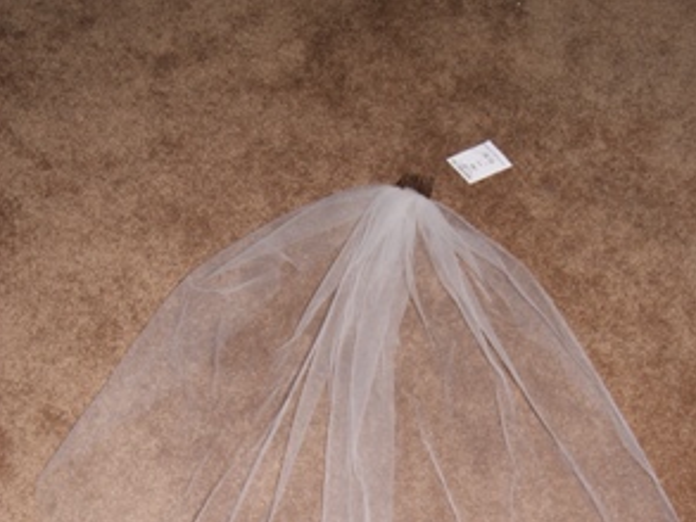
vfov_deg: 26.4
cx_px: 354
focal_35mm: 53
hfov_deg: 36.2
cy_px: 489
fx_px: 1066
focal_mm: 24
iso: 400
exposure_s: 1/60
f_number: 5.6
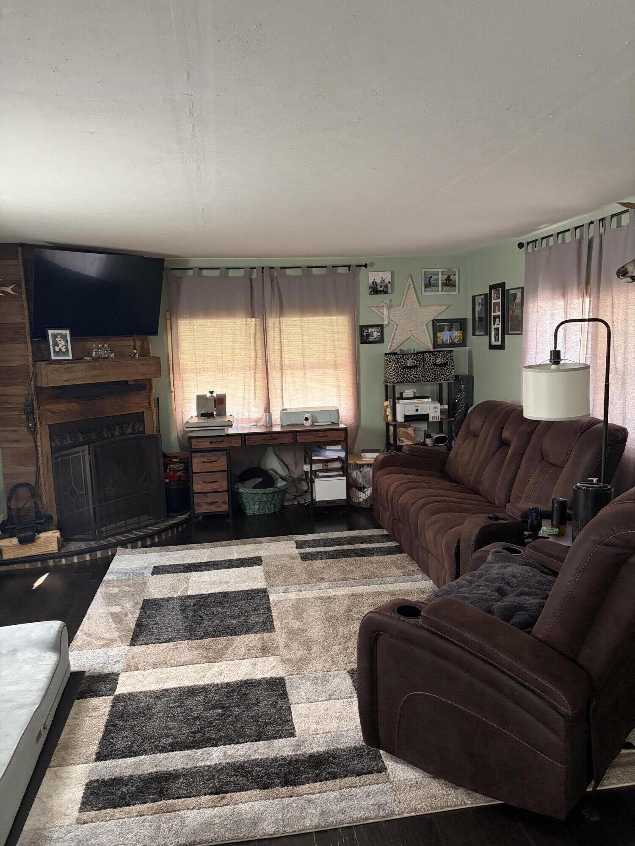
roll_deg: +1.5
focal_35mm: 26
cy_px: 423
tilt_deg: -5.7
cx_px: 318
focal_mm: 5.96
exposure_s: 1/40
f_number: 1.6
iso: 400
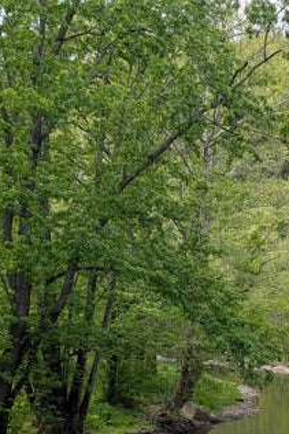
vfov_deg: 28.2
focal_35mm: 67
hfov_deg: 17.3
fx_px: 808
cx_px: 486
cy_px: 437
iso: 18
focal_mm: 6.9
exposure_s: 1/413
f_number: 1.68
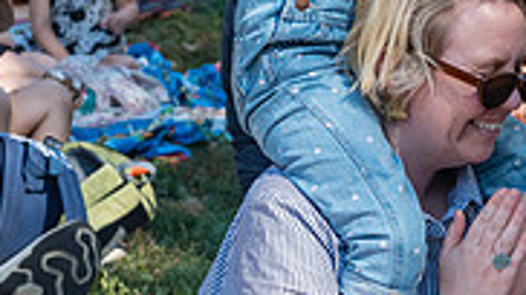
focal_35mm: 214
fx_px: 2982
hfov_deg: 10.1
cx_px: 396
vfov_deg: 5.6
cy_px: -112
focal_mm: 50
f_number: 4.5
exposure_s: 1/1250
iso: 1000
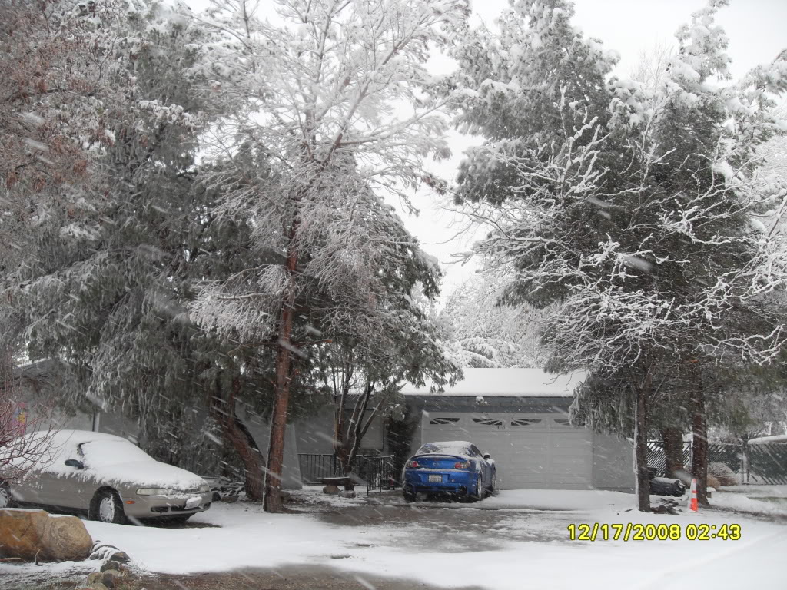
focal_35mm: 34
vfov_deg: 41.8
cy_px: 295
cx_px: 394
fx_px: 773
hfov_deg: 54.0
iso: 80
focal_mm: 6.3
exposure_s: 1/180
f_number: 2.8
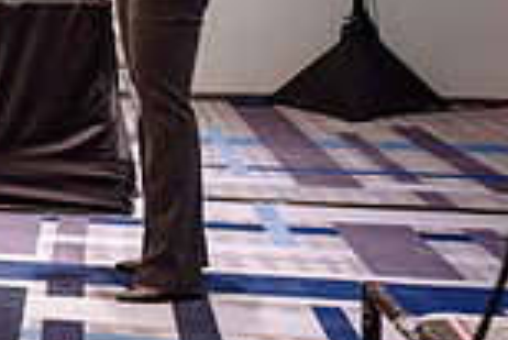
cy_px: 74
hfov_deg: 18.6
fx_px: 1328
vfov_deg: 14.5
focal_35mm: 94
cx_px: -300
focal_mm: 25
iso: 1000
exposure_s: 1/100
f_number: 3.5
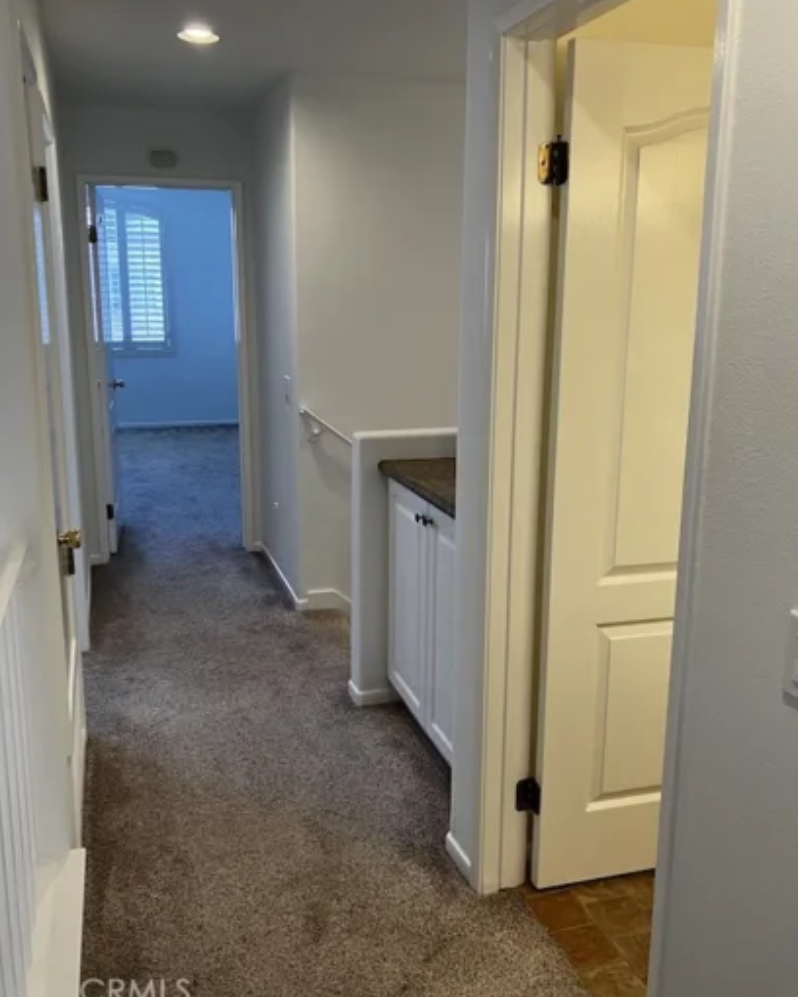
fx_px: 886
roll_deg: +0.4
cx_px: 397
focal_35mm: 30
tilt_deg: -11.5
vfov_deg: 58.7
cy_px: 463
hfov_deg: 48.5
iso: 80
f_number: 1.8
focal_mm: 3.99
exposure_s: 1/60
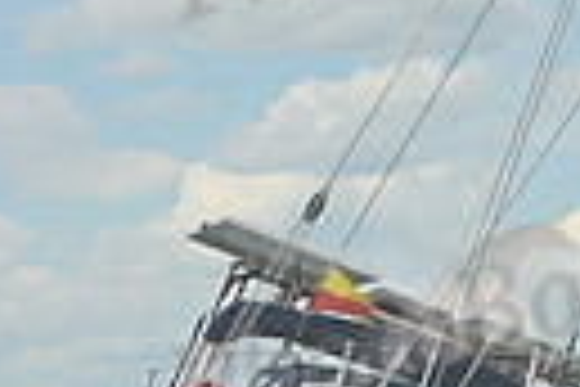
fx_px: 5075
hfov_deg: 6.4
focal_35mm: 315
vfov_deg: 4.3
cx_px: 1043
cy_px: 488
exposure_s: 1/1250
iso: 320
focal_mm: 70
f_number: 10
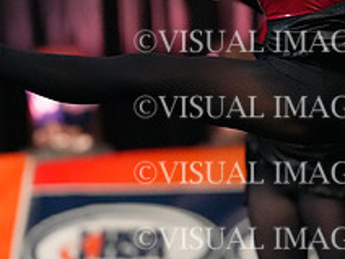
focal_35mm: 788
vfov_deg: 1.9
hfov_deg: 2.5
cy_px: 74
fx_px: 7854
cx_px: 369
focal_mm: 300
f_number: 3.5
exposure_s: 1/1250
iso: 16000
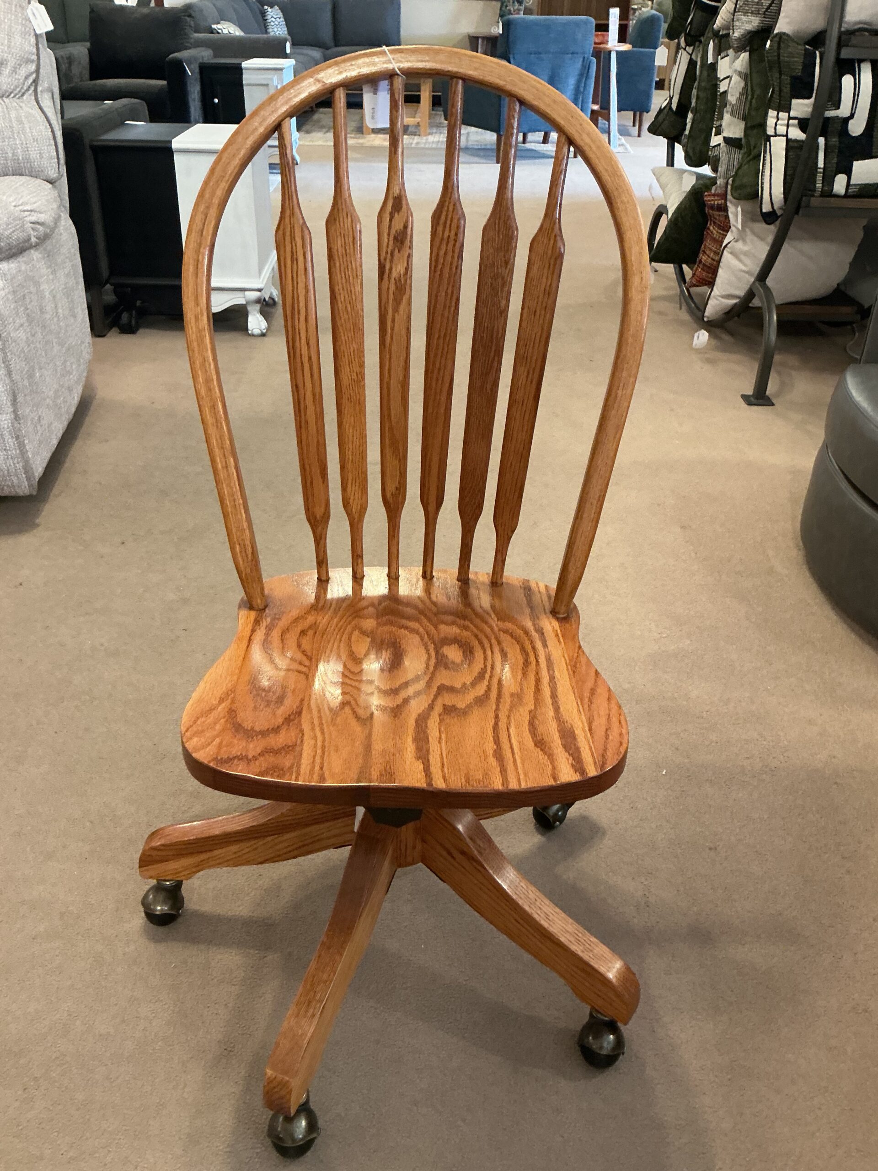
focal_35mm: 29
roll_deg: -0.8
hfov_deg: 48.2
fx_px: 981
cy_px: 586
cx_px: 439
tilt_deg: -32.0
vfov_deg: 61.7
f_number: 1.8
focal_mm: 3
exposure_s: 1/40
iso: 200
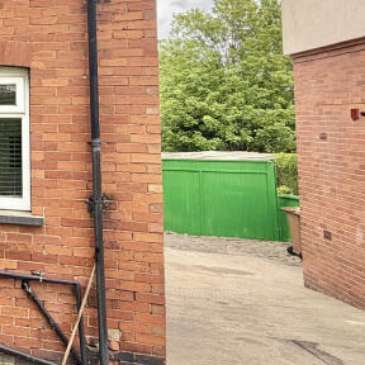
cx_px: -153
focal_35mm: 44
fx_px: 525
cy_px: 84
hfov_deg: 28.4
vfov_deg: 37.2
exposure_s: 1/233
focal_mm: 2.22
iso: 40
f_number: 2.2
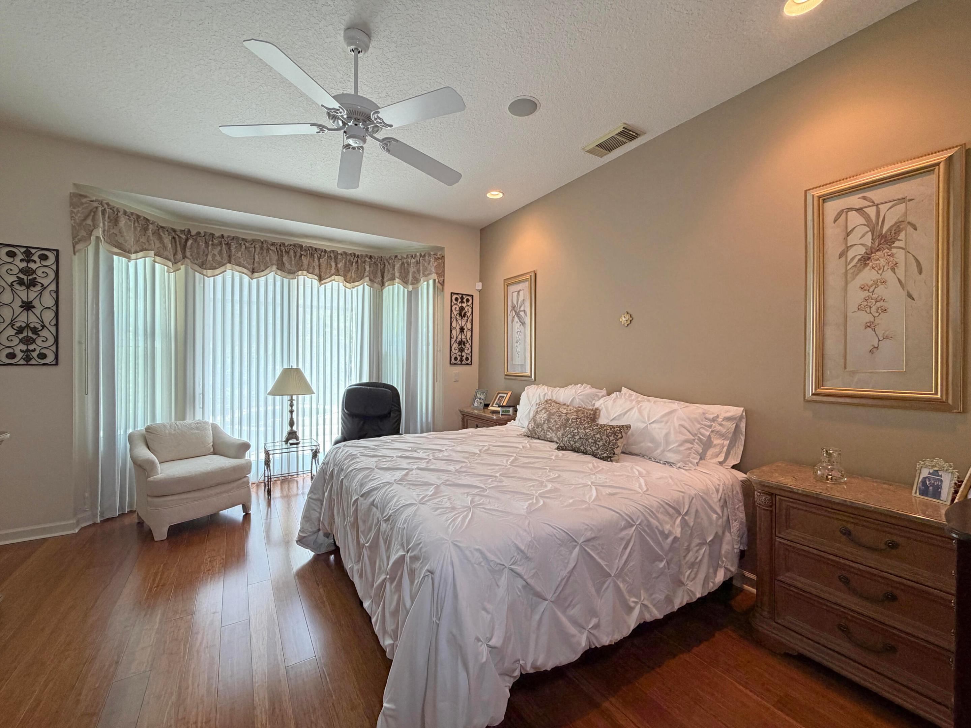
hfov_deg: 102.1
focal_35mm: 14
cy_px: 364
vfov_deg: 85.7
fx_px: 393
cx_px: 486
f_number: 2.2
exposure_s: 1/60
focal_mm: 2.22
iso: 250
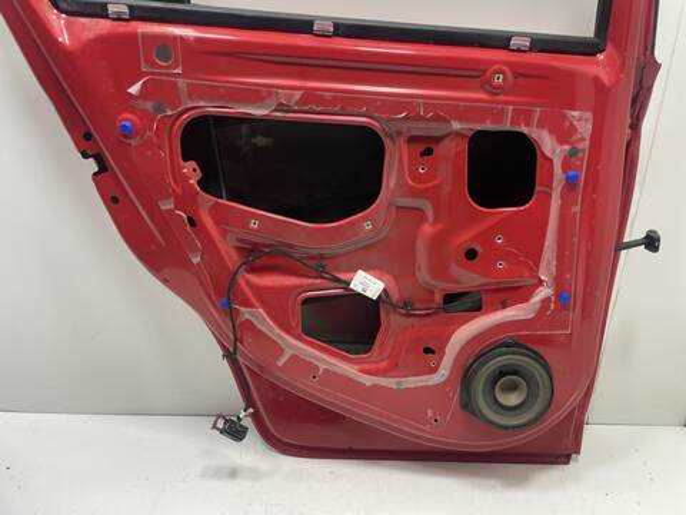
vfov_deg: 53.1
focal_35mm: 26
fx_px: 515
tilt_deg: -21.7
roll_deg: -1.4
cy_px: 258
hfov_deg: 67.3
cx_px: 343
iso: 160
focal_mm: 4.2
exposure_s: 1/50
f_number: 1.6
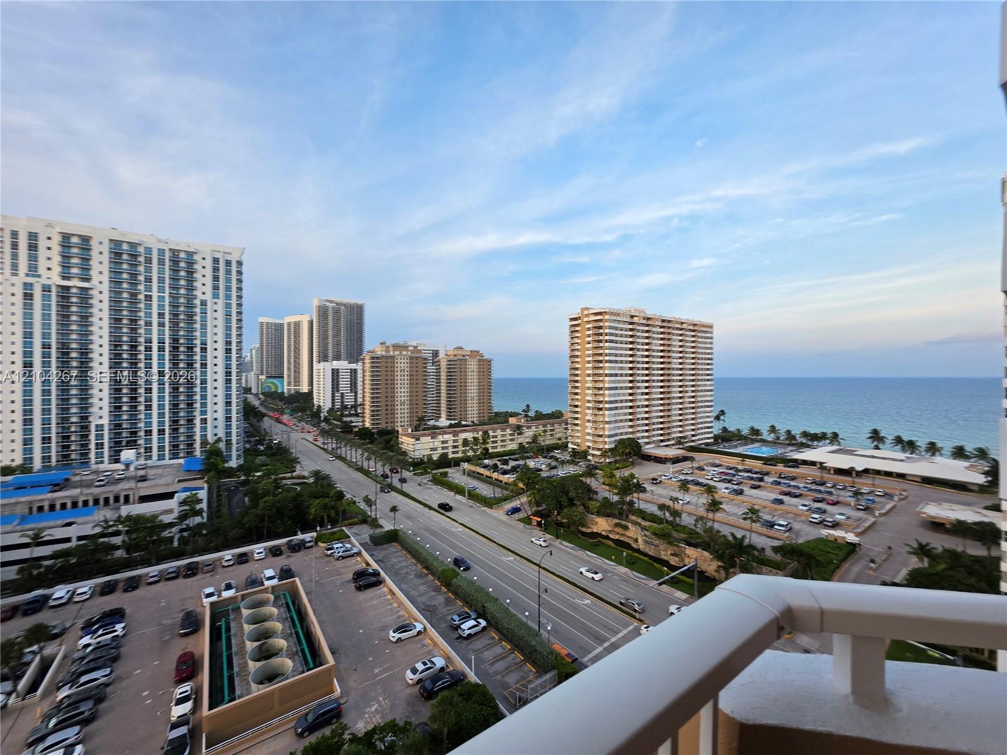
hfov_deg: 106.2
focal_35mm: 13
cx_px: 504
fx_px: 378
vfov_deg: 89.9
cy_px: 378
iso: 25
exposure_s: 1/120
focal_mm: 2.2
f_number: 1.9
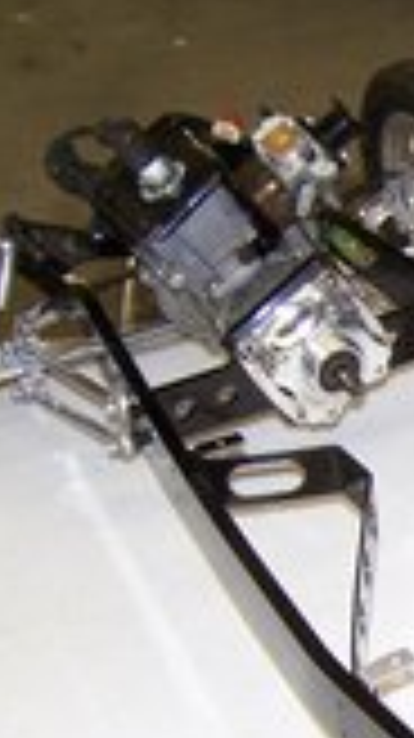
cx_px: 774
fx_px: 1975
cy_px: 648
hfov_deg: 11.1
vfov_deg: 20.8
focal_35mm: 101
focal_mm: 6.3
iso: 140
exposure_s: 1/60
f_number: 2.8
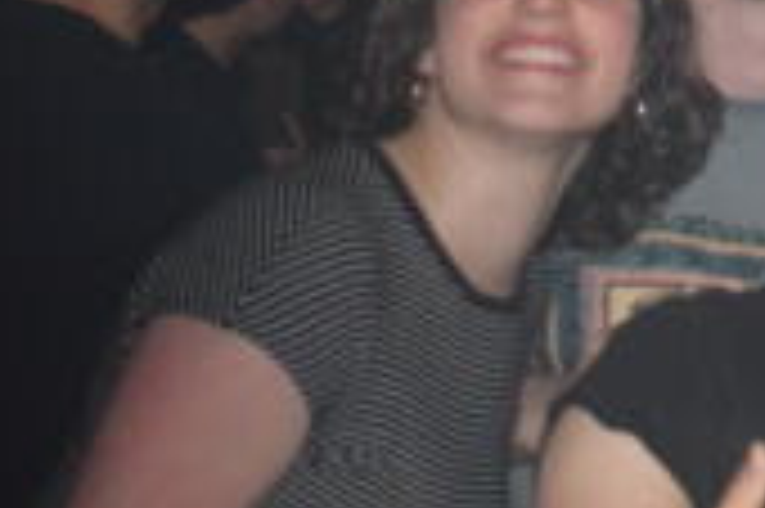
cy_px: 142
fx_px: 2897
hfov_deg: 14.4
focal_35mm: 136
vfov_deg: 10.0
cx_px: 1004
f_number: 4.2
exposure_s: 1/60
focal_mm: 31
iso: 3200
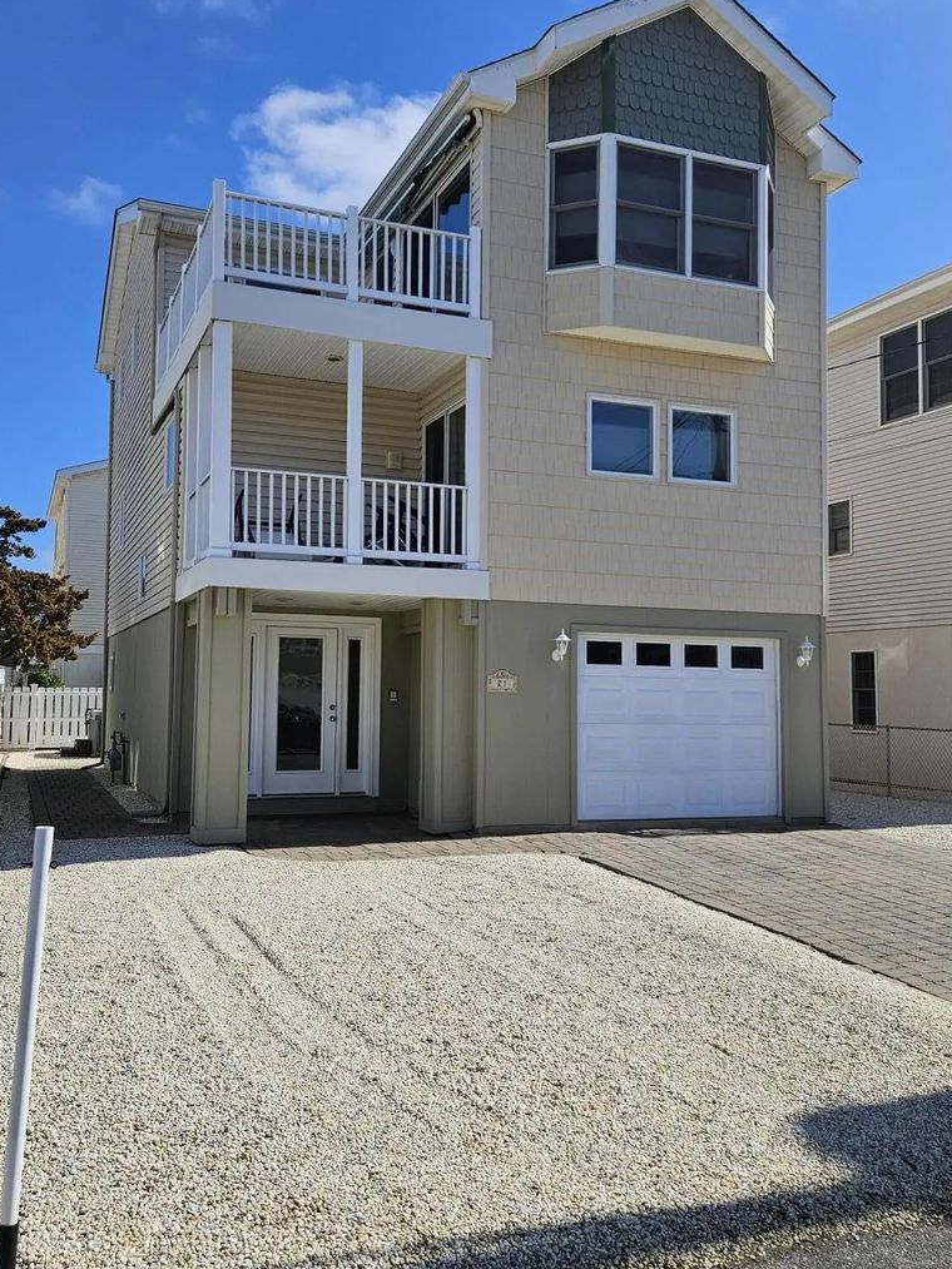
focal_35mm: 31
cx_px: 453
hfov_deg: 45.4
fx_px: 1136
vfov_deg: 58.3
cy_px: 611
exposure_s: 1/2708
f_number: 1.8
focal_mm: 5.4
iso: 25
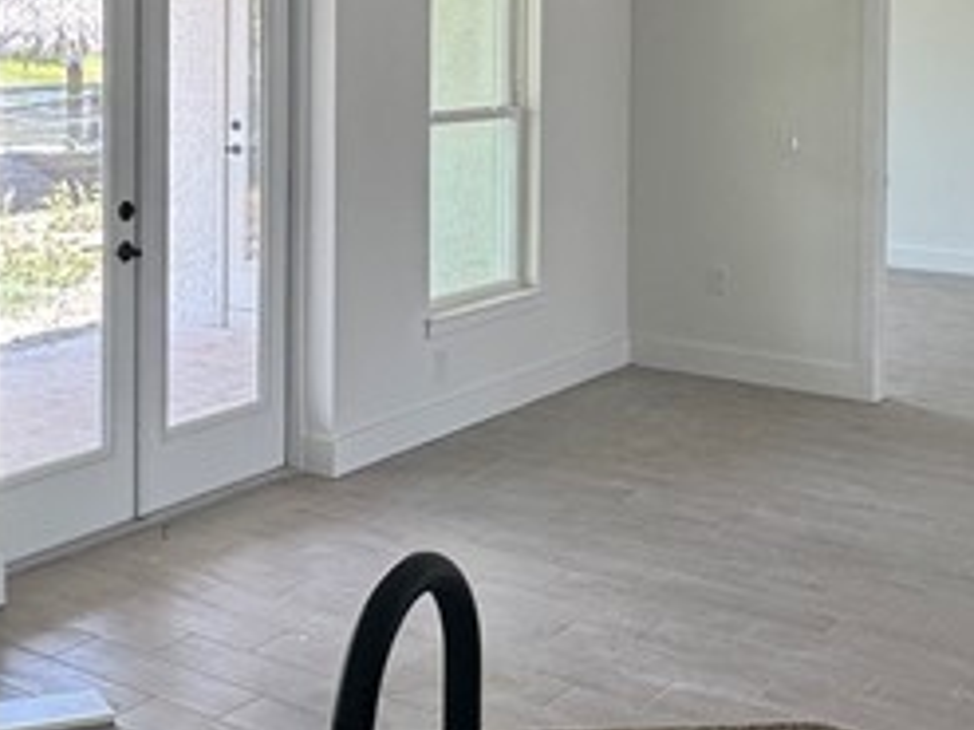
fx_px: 1631
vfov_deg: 24.3
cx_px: 170
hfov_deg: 32.2
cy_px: 43
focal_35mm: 58
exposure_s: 1/114
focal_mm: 2.22
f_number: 2.2
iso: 40
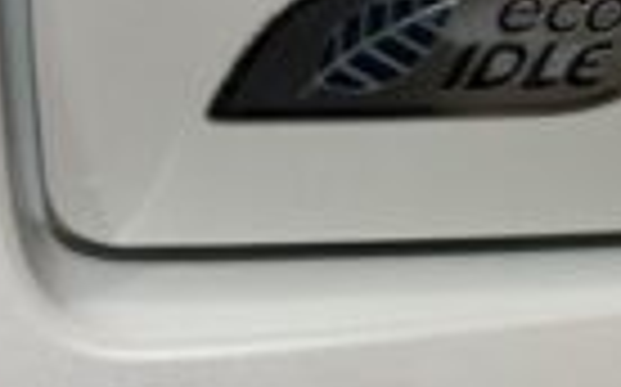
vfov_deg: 18.5
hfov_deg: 28.7
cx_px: 500
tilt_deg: -18.0
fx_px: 1184
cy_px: 115
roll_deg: -5.8
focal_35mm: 70
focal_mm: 5.96
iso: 80
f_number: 1.6
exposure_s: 1/50
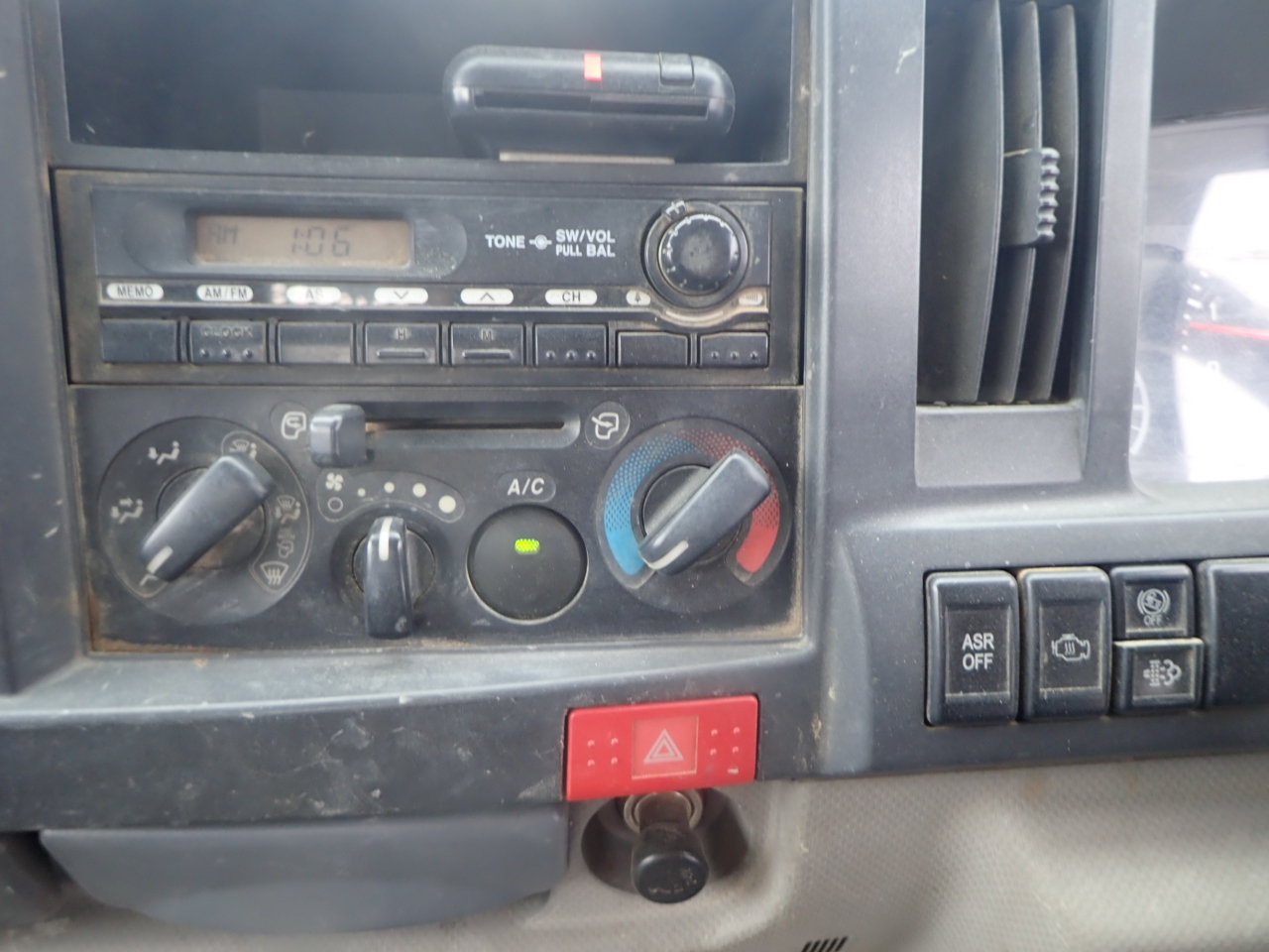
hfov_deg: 69.4
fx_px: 916
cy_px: 476
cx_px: 634
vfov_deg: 54.9
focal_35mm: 25
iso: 200
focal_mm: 4.5
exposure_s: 1/60
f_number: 2
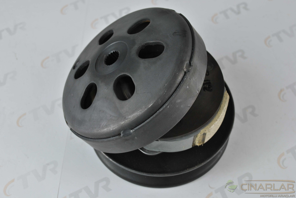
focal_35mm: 51
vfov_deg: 26.6
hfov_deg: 38.8
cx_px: 148
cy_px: 99
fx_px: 420
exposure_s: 1/25
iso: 200
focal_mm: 34
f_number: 6.3
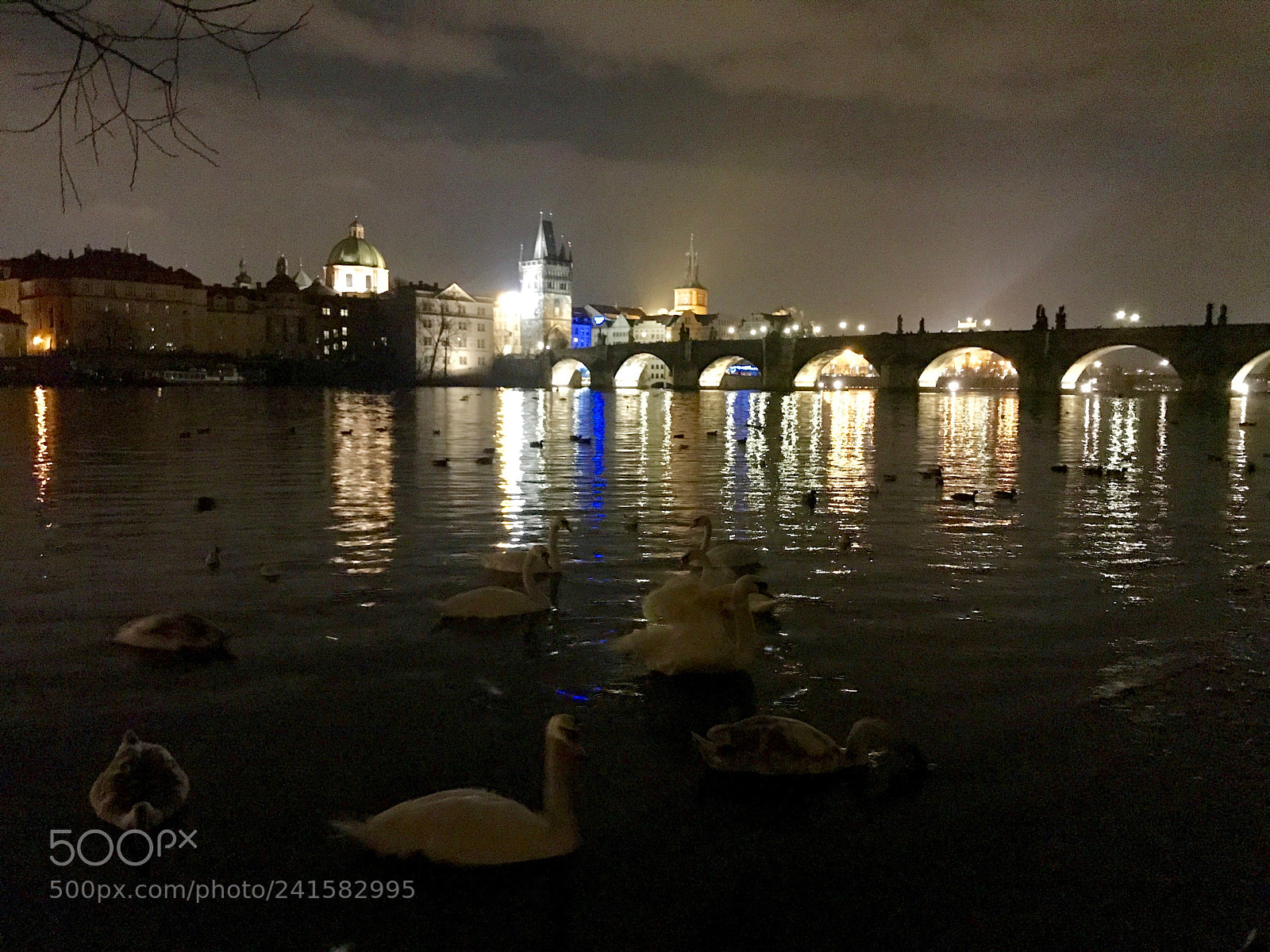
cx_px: 635
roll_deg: -1.2
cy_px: 476
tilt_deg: -6.7
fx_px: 1027
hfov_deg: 63.4
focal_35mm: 28
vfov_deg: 49.7
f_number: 1.8
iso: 400
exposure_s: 1/4
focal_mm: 3.99
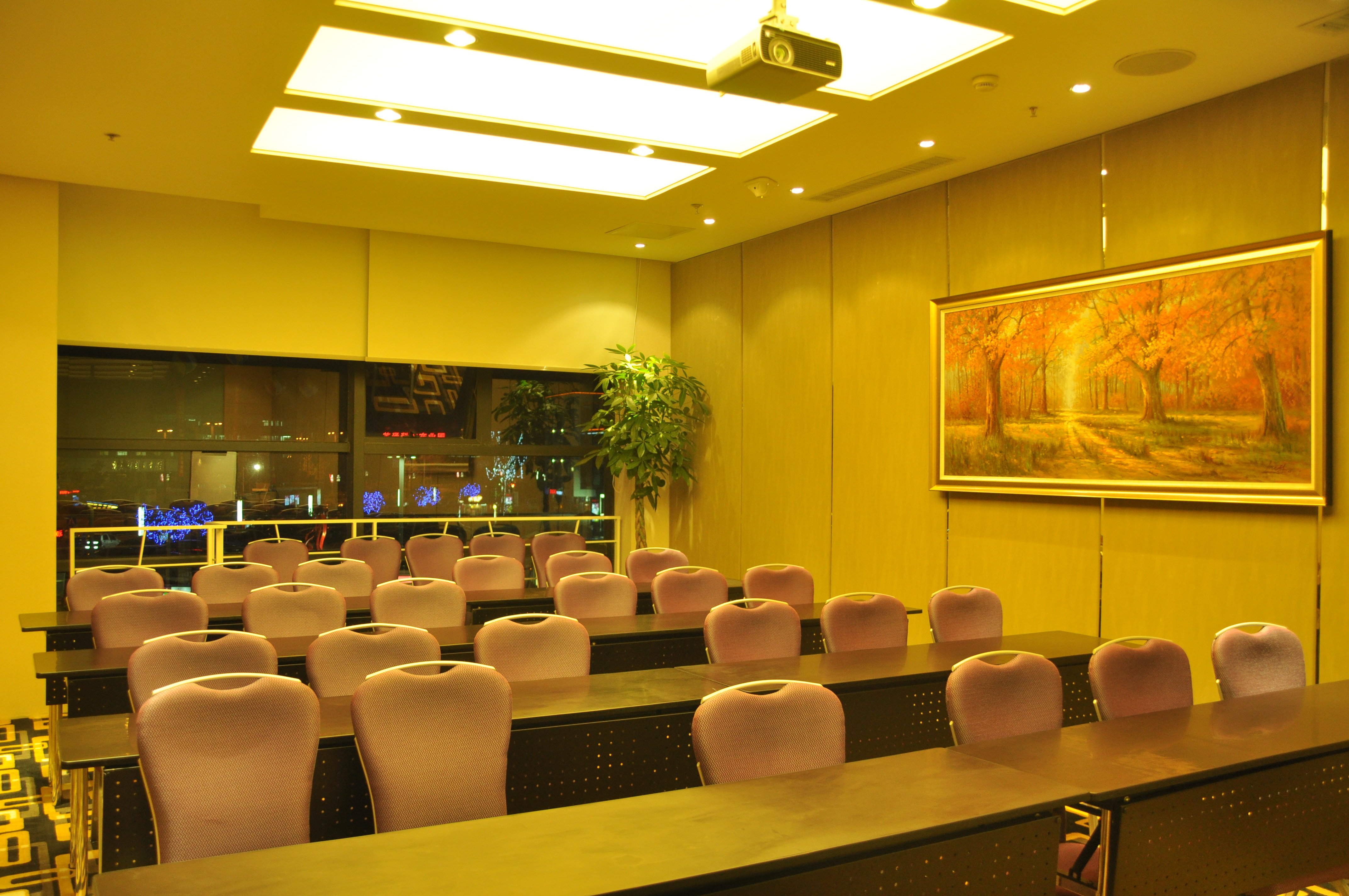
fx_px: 1235
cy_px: 448
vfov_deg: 39.9
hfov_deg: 57.3
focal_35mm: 33
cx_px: 674
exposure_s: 1/40
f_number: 3.8
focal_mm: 22
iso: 640
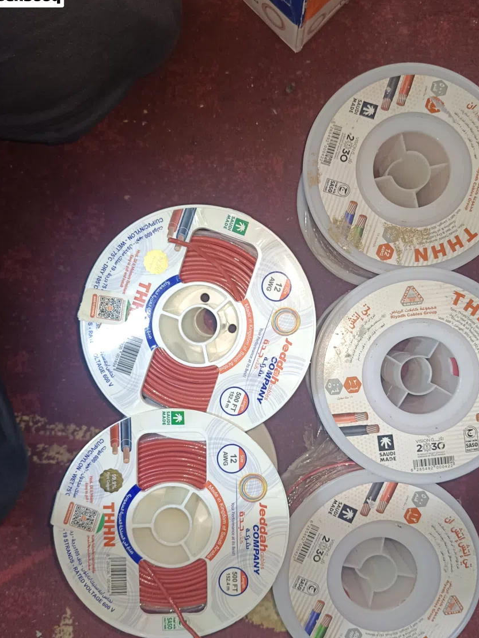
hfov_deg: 44.1
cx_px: 261
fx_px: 590
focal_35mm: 32
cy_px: 345
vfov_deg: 56.7
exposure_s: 1/30
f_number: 1.8
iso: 800
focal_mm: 4.84
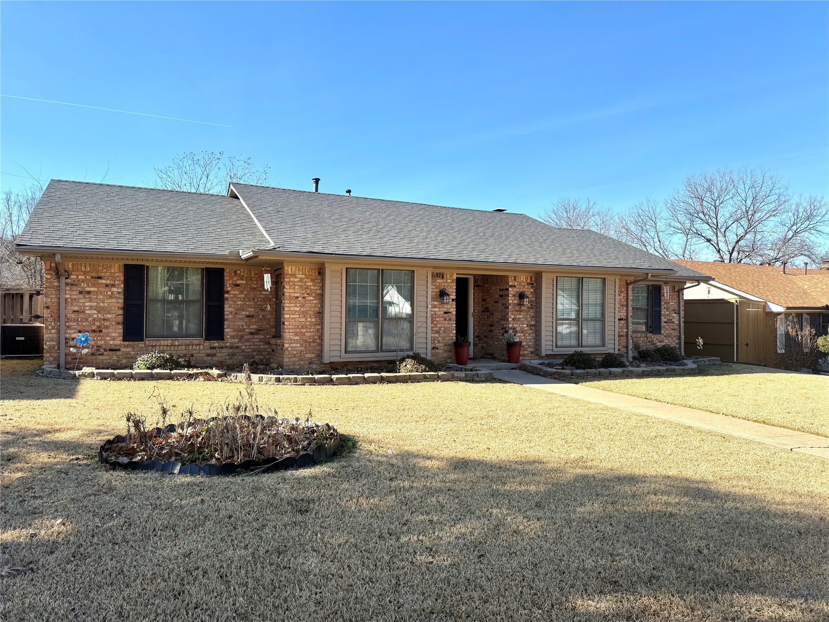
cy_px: 311
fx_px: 575
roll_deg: -1.0
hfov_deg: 71.6
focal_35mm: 24
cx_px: 414
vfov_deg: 56.8
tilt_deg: +2.9
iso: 80
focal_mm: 6.76
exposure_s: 1/2801
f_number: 1.78
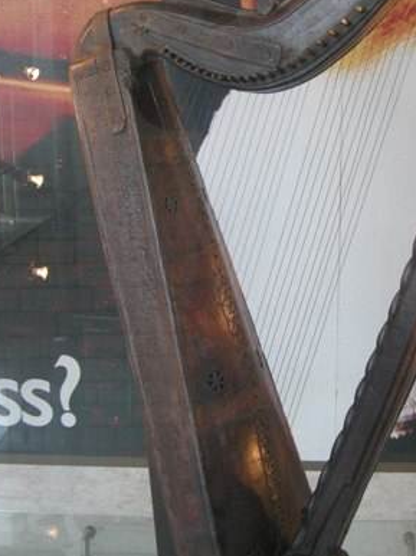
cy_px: 266
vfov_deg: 28.6
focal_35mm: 68
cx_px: 281
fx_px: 1091
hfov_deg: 21.5
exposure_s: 1/60
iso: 272
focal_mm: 8.5
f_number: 2.9
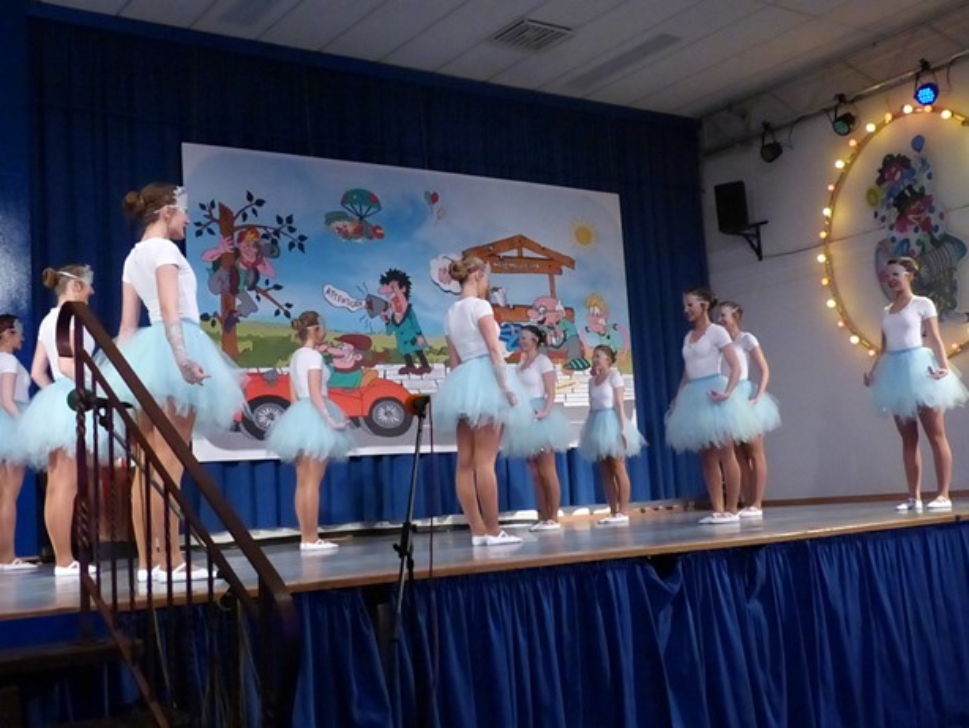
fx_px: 1176
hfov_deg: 44.8
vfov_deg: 34.4
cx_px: 484
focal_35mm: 42
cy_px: 364
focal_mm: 7.6
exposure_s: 1/200
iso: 1600
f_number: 4
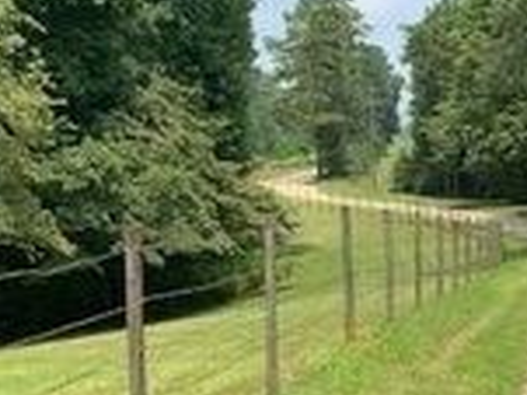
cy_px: 302
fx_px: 1308
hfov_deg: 21.9
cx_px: 534
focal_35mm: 86
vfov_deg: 17.0
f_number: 1.8
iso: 25
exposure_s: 1/1718
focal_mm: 4.25
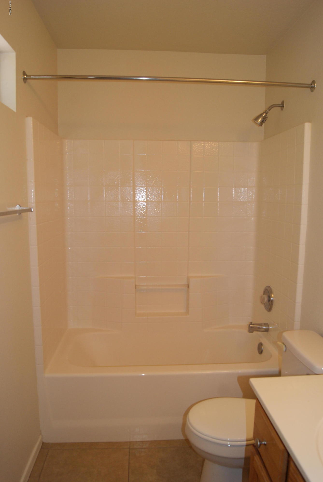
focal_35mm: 27
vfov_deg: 67.3
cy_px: 241
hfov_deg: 48.0
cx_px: 162
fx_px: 362
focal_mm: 18
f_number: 5.6
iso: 400
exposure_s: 1/60
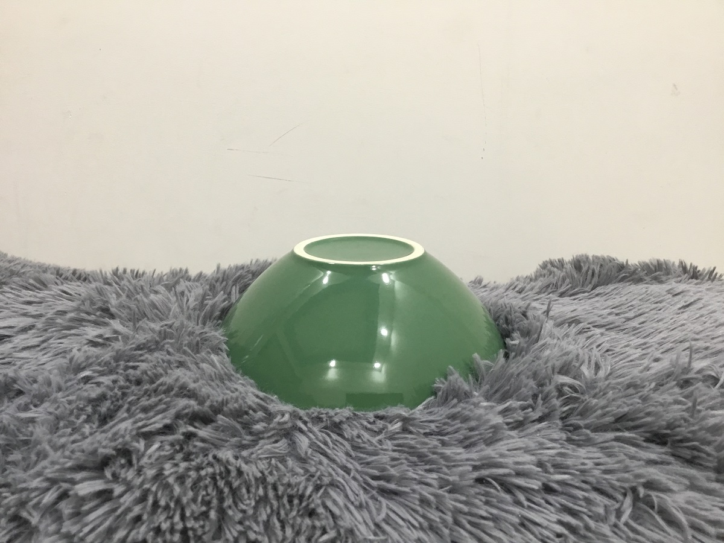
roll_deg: -2.0
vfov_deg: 45.4
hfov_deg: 58.4
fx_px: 648
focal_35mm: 31
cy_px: 272
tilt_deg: -12.1
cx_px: 362
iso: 100
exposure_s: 1/33
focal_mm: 3.3
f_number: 2.4
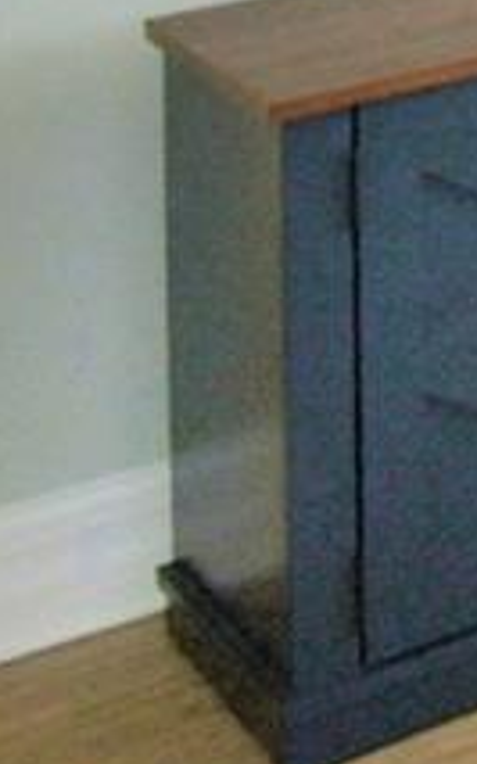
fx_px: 2394
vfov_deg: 14.5
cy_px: -832
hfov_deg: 6.5
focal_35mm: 115
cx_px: 2335
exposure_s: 1/40
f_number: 4.5
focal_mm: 10
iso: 200
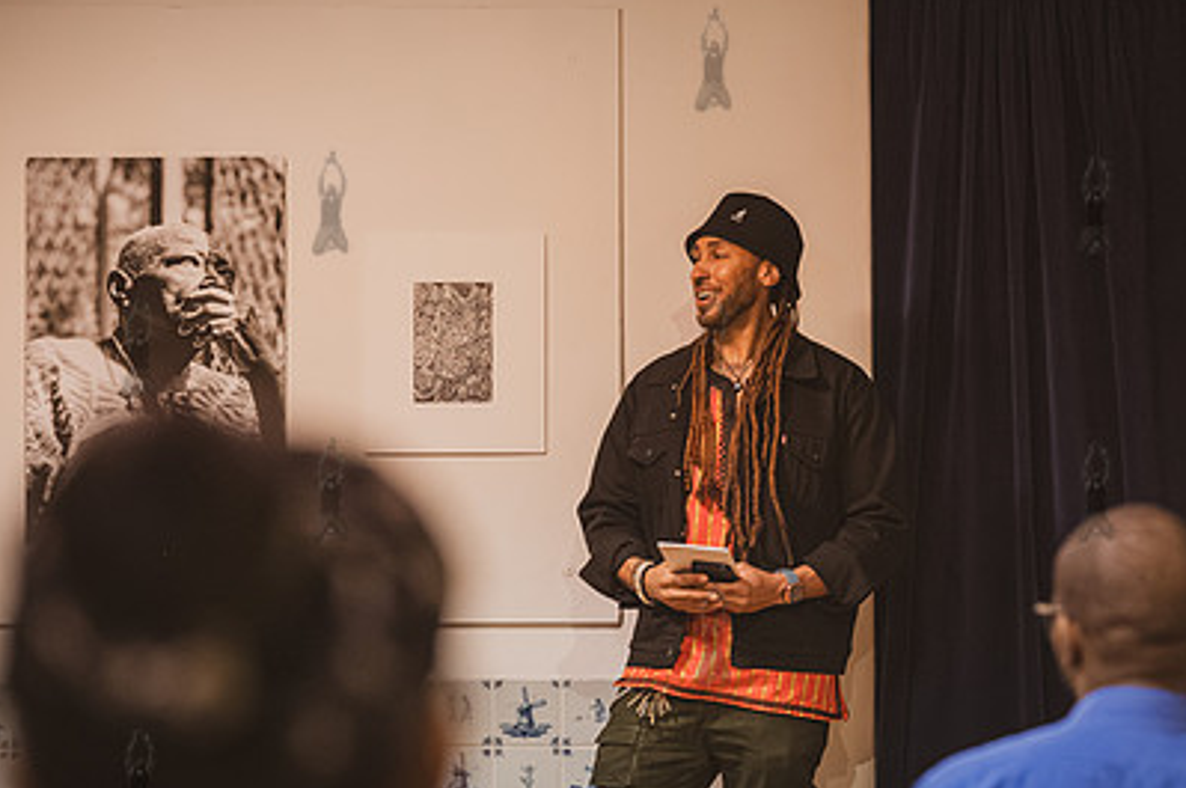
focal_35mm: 129
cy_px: 345
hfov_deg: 15.9
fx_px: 4245
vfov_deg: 10.6
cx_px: 710
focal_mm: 88
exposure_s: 1/500
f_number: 2.8
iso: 8000
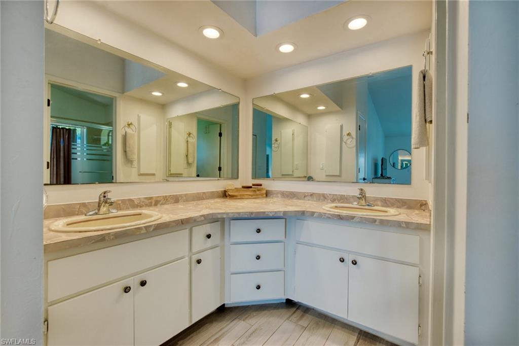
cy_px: 173
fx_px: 216
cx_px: 260
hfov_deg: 100.4
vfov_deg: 77.3
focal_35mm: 15
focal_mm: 10
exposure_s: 1/30
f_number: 8
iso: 400
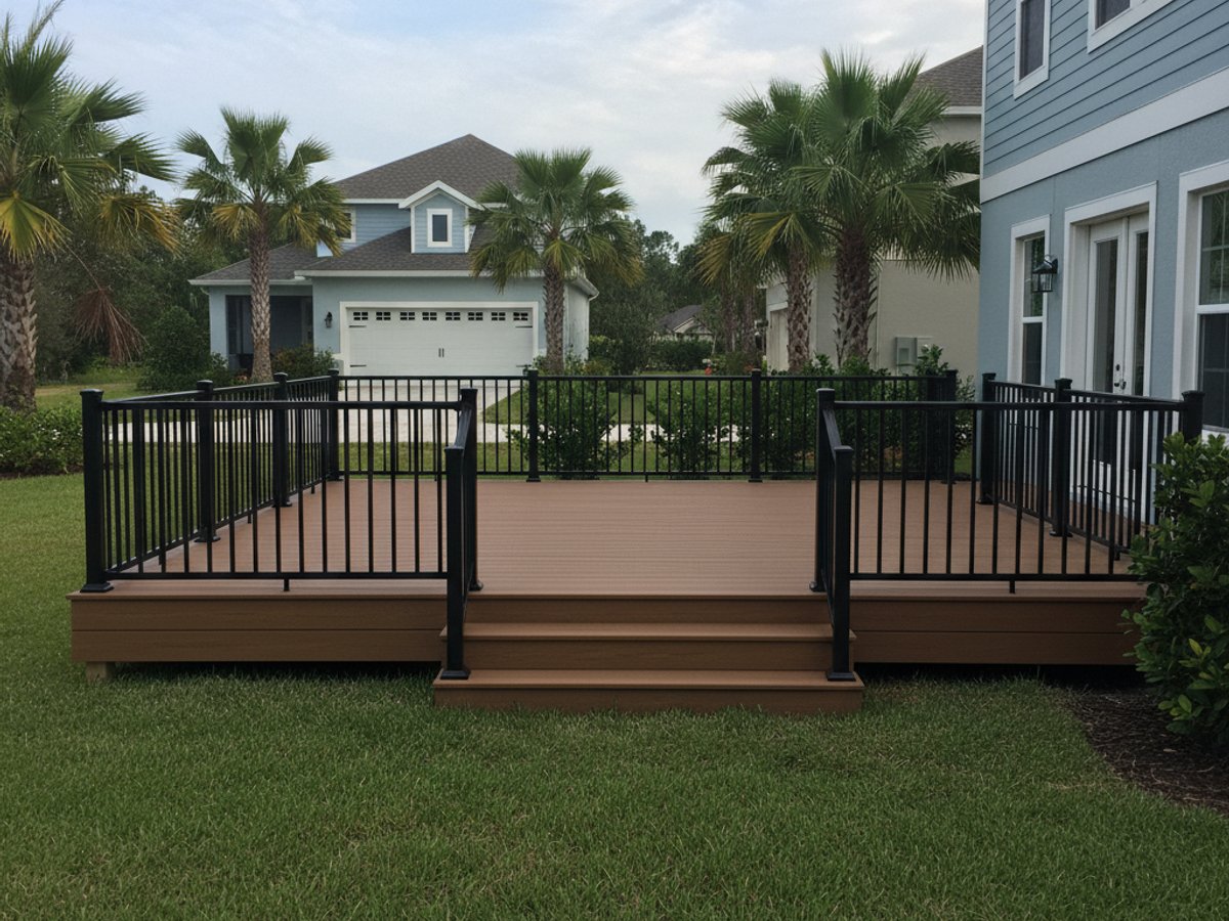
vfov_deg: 58.9
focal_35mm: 23
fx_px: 817
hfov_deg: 73.9
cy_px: 460
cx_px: 614
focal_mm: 6.4
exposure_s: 1/269
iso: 256
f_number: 1.8
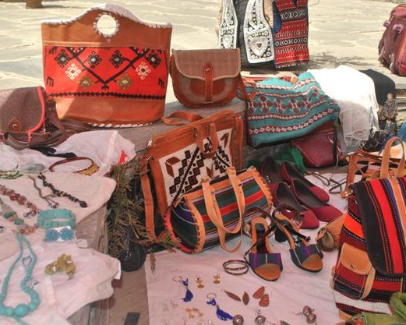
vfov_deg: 33.4
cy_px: 164
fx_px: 541
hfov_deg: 41.1
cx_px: 221
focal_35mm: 45
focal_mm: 26
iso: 100
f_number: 7.1
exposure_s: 1/200
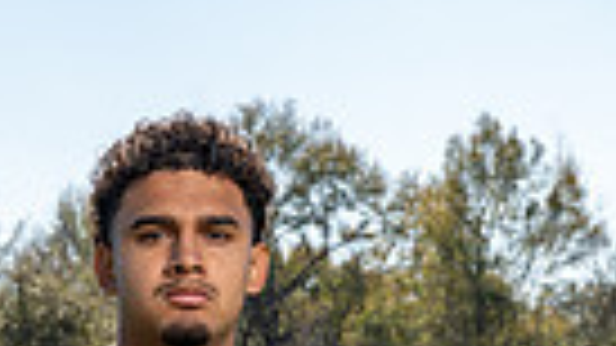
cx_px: 126
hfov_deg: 14.2
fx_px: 2466
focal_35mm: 151
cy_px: 962
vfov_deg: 7.3
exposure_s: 1/200
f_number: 9
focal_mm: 44
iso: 100
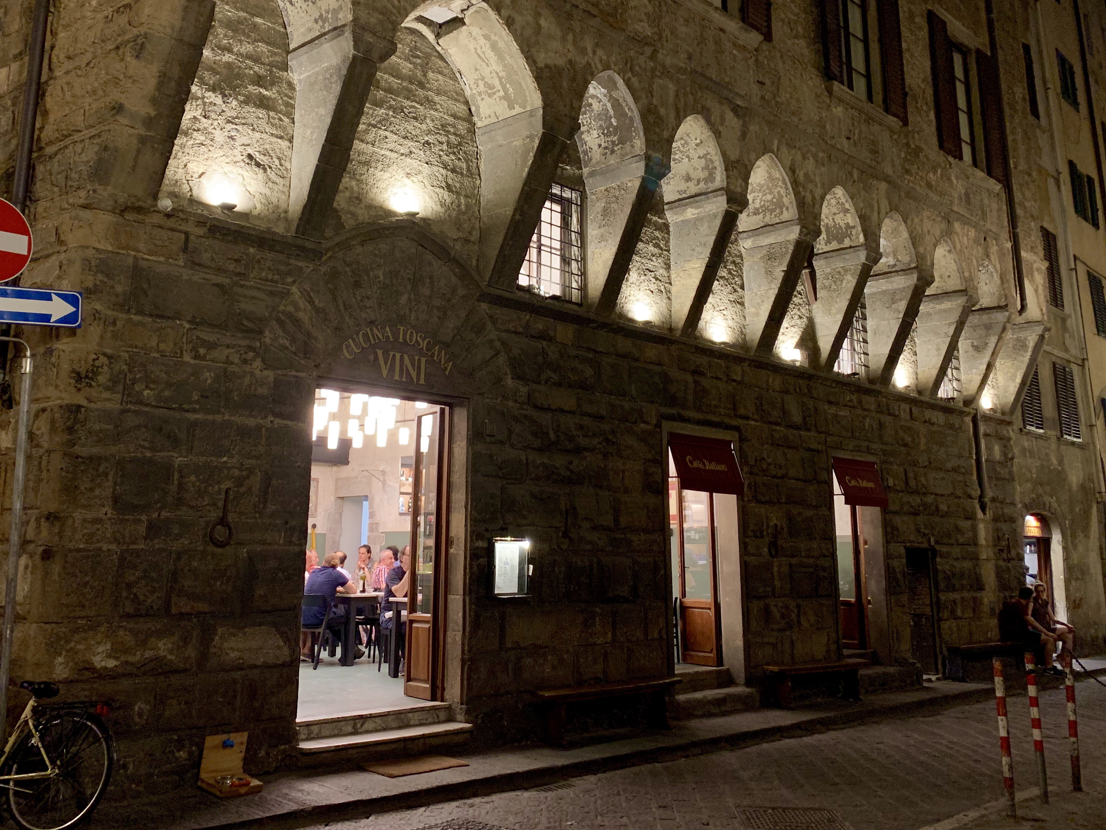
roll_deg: -0.2
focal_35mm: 33
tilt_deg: +13.1
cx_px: 513
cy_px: 309
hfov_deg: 55.3
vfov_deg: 42.6
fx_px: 1054
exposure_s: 1/33
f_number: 1.8
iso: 250
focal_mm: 4.25
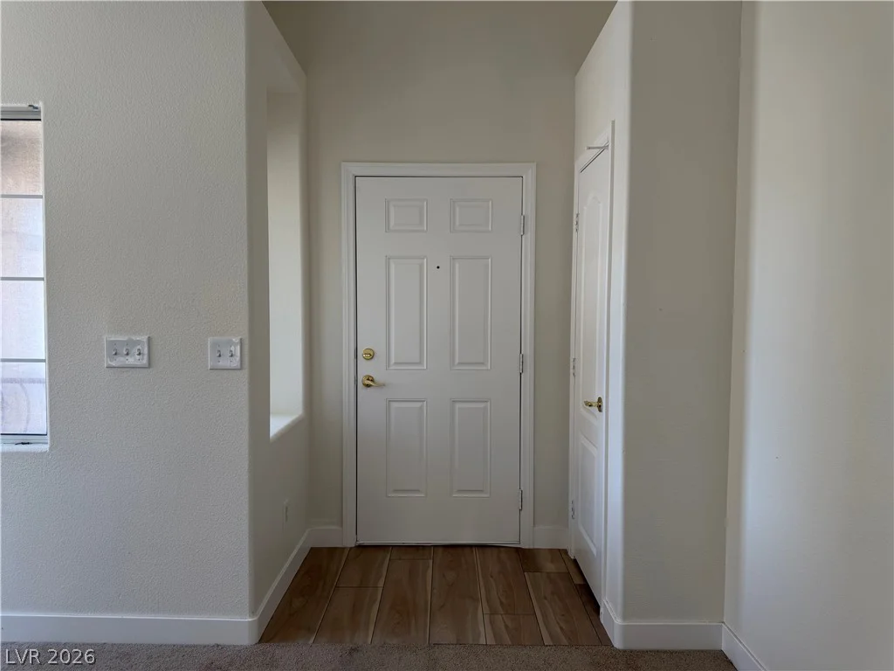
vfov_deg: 56.8
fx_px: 620
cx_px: 447
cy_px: 336
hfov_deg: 71.6
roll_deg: +0.2
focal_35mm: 24
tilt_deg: -3.1
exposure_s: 1/121
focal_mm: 6.76
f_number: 1.78
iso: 80
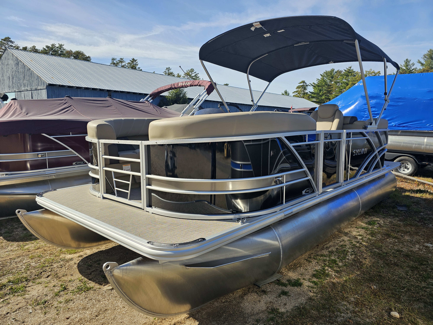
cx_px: 216
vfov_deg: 58.9
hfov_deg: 73.9
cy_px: 162
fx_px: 288
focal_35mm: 23
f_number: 1.7
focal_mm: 6.3
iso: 10
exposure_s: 1/631
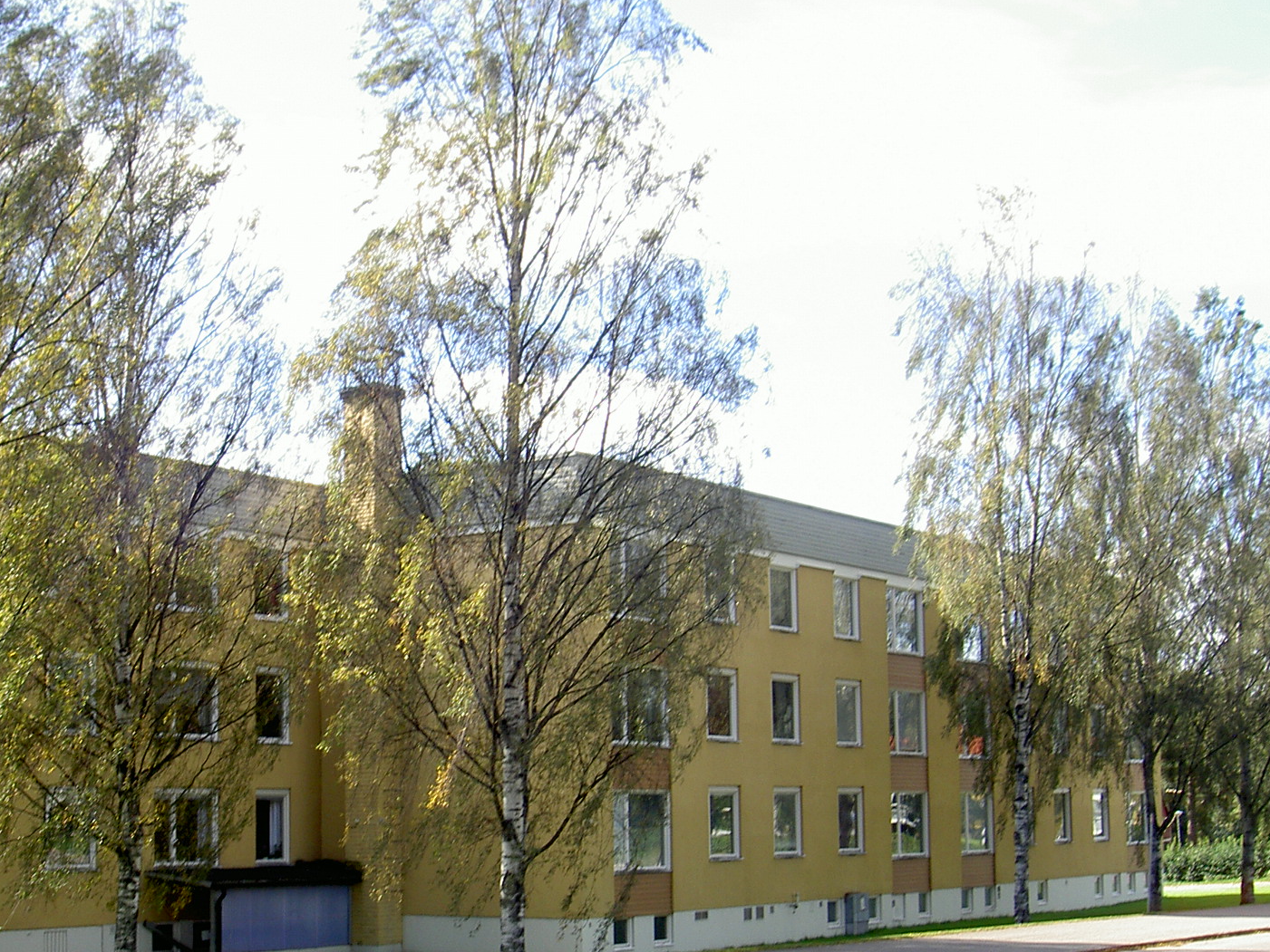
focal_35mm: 57
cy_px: 662
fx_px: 2091
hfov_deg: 33.3
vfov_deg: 25.5
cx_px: 376
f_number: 4.7
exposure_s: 1/100
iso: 100
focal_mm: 8
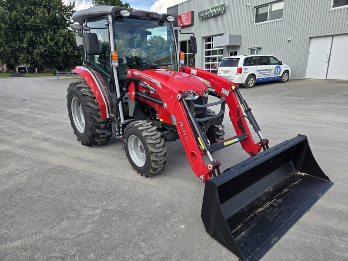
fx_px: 231
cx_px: 174
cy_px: 130
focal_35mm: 23
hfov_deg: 73.9
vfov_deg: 58.9
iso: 25
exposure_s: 1/711
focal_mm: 5.4
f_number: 1.8
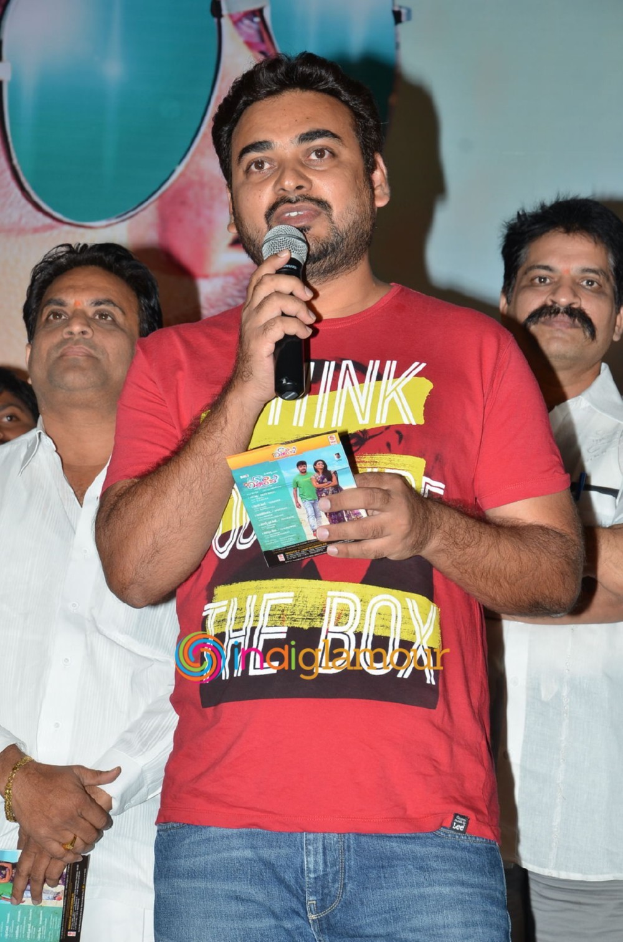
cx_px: 312
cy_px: 471
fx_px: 2935
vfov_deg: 18.2
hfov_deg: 12.1
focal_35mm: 112
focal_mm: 75
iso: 320
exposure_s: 1/125
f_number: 6.3
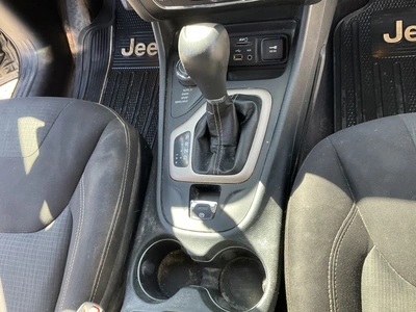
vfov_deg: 48.2
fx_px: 349
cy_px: 156
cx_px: 208
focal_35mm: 29
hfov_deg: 61.7
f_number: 1.8
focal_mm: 3
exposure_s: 1/122
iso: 64
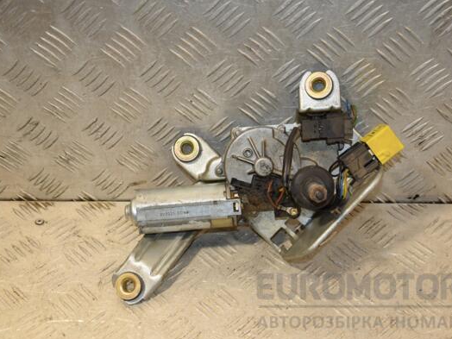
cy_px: 172
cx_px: 241
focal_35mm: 66
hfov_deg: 29.4
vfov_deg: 22.3
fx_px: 862
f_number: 5.6
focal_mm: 40
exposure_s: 1/200
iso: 800
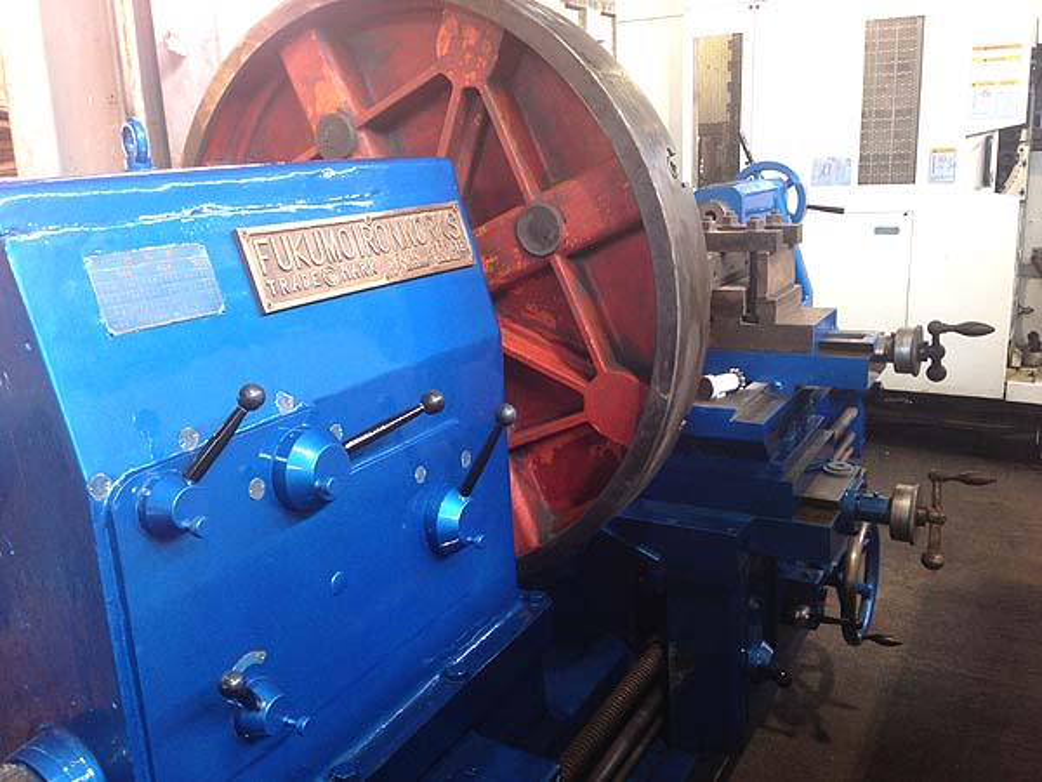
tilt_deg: -13.1
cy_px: 391
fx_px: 993
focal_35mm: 33
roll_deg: +2.4
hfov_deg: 55.4
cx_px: 521
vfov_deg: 42.9
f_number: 2.4
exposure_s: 1/20
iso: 80
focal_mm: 4.12
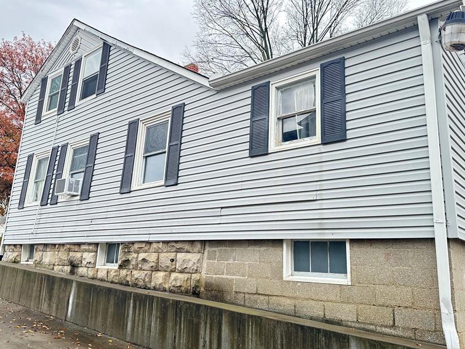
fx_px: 403
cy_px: 162
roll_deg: -2.4
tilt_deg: +15.4
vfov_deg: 46.8
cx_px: 235
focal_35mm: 30
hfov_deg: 60.0
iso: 80
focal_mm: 6.86
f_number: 1.78
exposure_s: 1/172
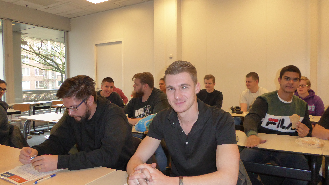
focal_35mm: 28
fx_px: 244
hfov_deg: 67.9
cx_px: 163
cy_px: 92
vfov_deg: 41.5
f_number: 3.3
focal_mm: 4.3
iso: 400
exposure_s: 1/60
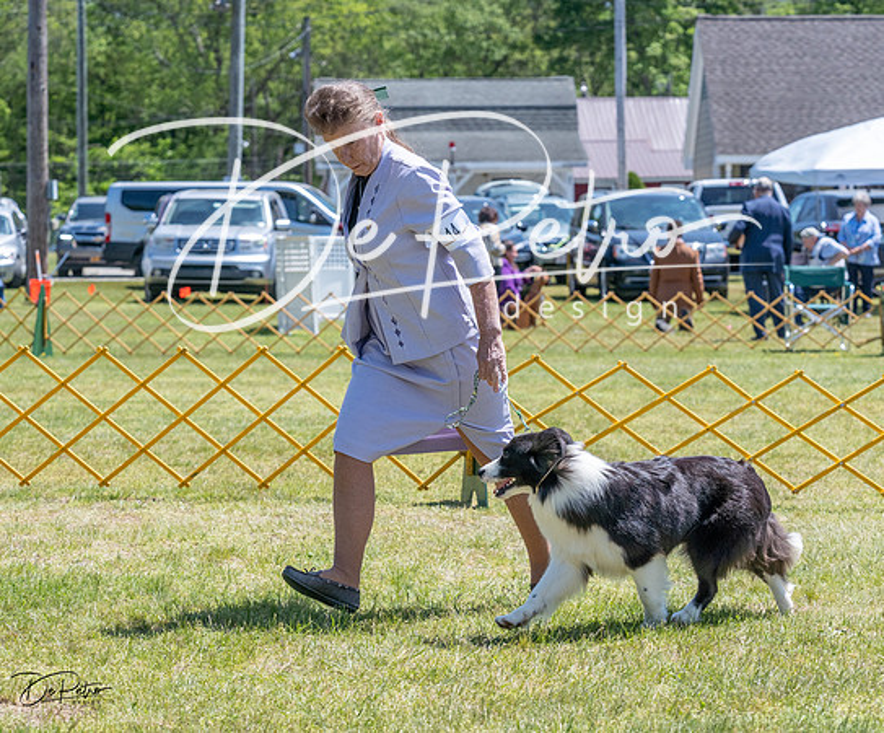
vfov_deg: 13.9
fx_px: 3001
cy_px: 368
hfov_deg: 16.8
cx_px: 477
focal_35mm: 113
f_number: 6.3
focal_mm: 95
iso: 1000
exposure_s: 1/2500
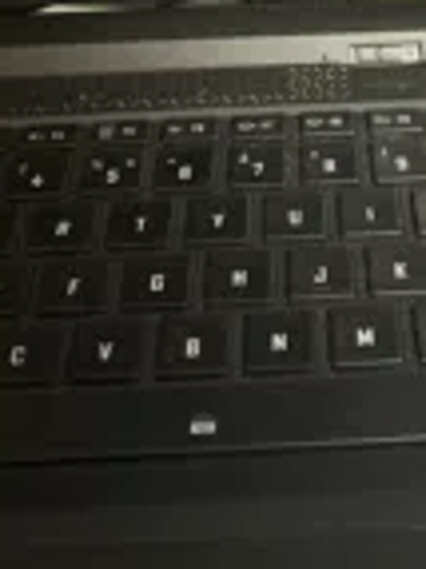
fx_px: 1101
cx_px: 354
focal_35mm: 67
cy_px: -52
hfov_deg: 21.6
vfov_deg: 26.7
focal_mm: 6.86
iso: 3200
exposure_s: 1/15
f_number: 1.78
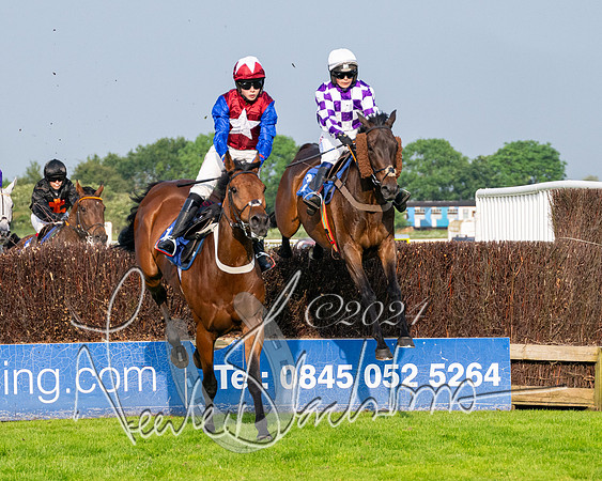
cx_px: 246
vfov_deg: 7.7
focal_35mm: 201
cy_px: 211
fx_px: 3572
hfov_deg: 9.6
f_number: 4
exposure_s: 1/4000
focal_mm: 98
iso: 400
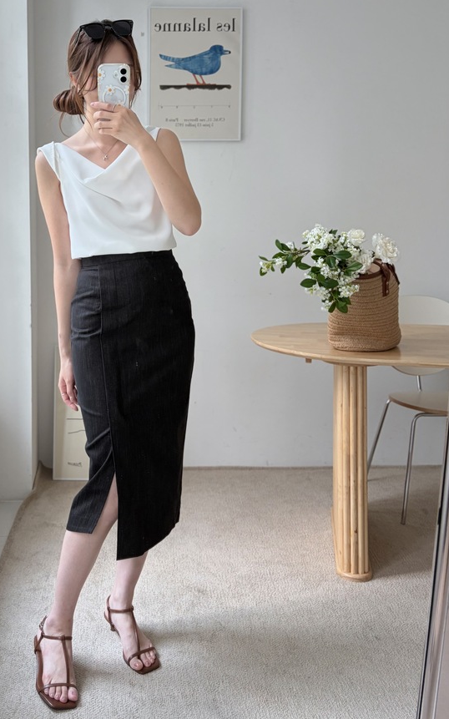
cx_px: 150
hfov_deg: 39.0
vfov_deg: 59.5
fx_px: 627
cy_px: 316
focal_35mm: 32
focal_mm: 5.96
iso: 80
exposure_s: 1/120
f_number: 1.6
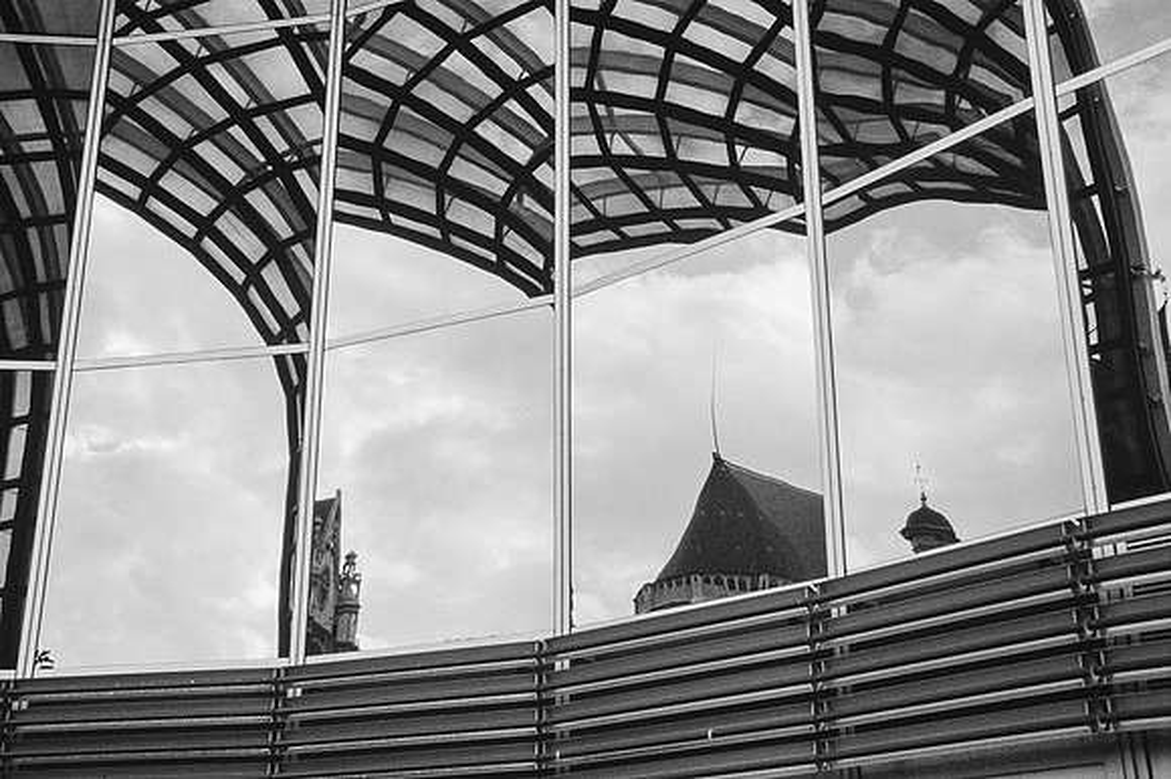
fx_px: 3852
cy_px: 394
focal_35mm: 118
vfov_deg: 11.6
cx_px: 618
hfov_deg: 17.3
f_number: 16
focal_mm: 105
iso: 64
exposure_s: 1/13
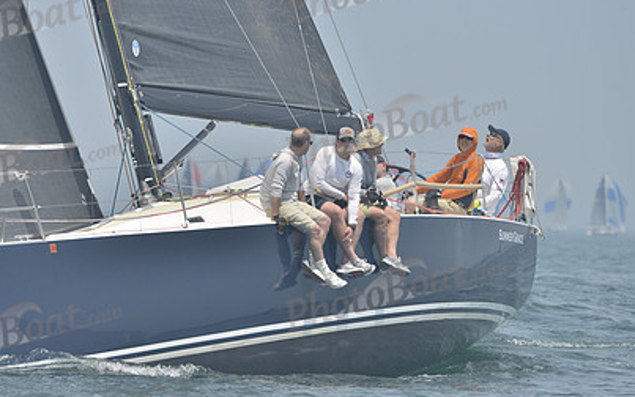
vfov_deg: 3.7
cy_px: 231
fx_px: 6092
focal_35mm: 352
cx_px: 205
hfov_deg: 6.0
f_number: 8
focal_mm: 240
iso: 280
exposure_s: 1/1000
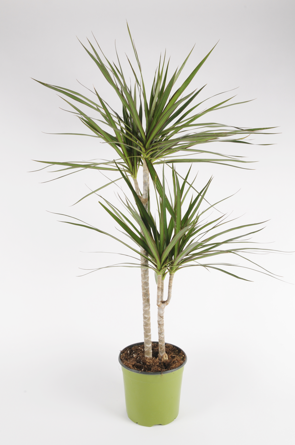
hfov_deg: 39.9
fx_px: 407
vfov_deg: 57.3
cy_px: 222
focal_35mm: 33
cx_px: 148
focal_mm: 22
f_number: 16
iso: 250
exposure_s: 1/125
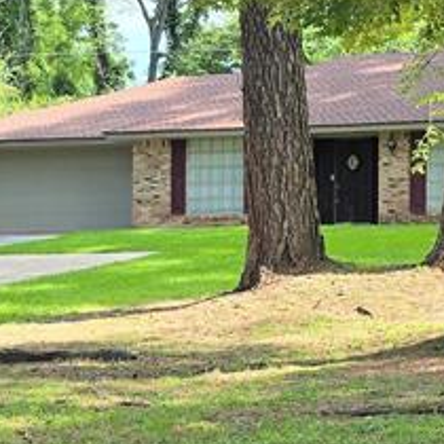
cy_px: 256
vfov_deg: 17.6
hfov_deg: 17.5
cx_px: 283
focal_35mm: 99
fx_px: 1437
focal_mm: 6.3
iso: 12
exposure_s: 1/304
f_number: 1.7
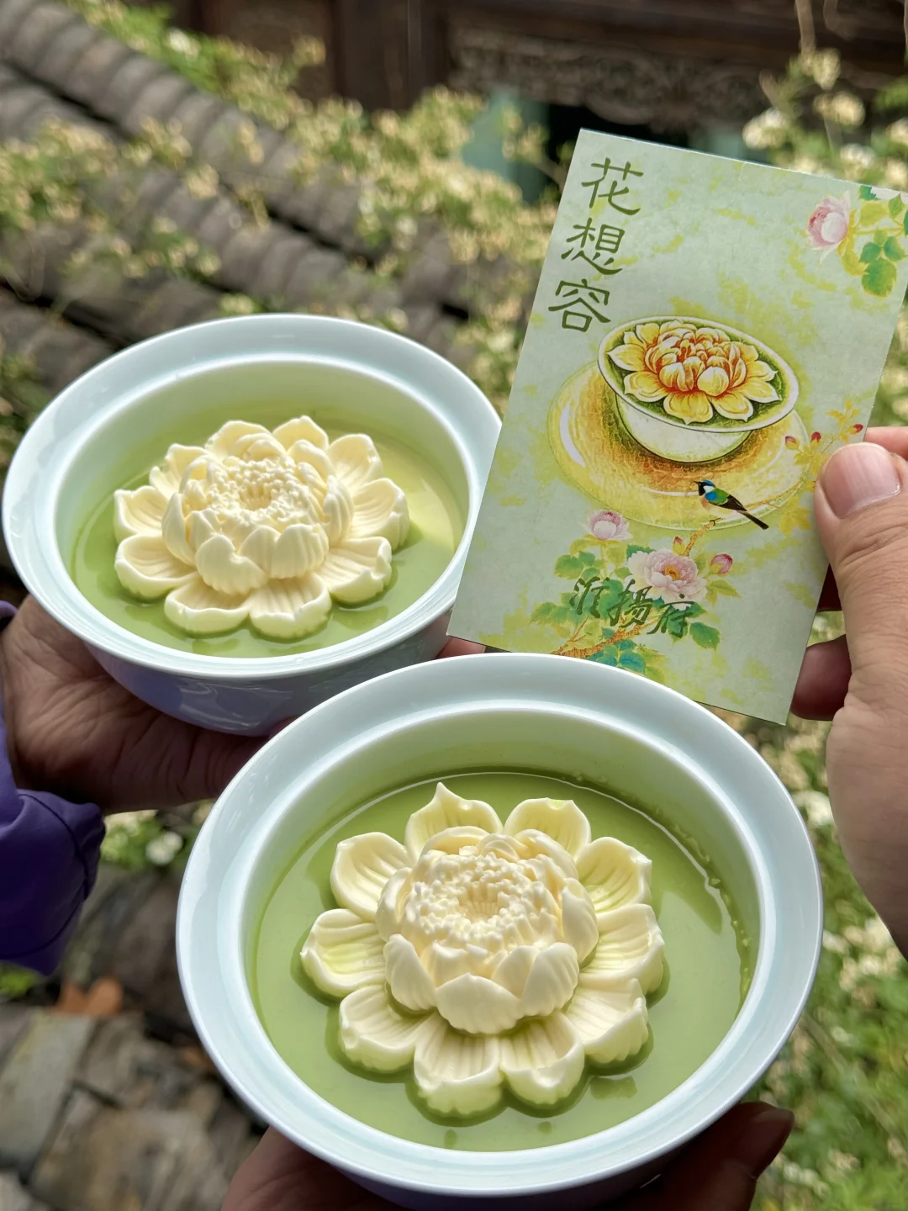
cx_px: 454
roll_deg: +0.2
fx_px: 1679
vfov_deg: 39.7
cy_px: 606
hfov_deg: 30.3
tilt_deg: -41.7
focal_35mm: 48
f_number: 1.78
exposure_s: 1/1724
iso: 64
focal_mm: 6.76
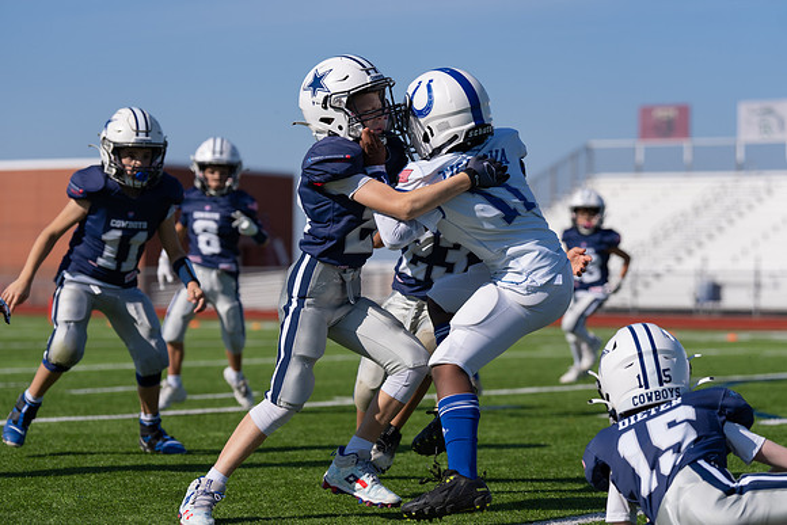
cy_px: 262
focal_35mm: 112
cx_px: 394
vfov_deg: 12.2
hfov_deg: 18.3
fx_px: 2449
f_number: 3.5
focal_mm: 112
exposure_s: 1/2000
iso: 100
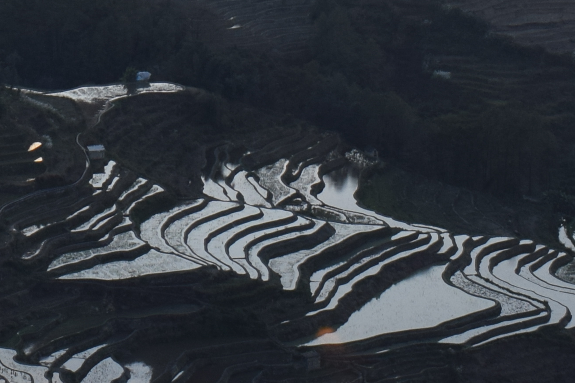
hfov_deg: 10.9
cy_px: -265
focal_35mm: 186
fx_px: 2976
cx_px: -27
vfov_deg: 7.2
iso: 100
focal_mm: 27
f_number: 9
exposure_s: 1/100
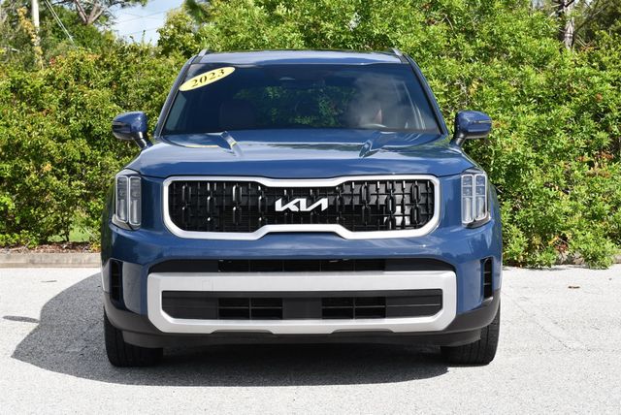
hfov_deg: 28.0
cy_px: 208
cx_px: 310
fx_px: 1243
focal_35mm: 72
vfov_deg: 19.0
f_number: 8
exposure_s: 1/250
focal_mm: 36
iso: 140
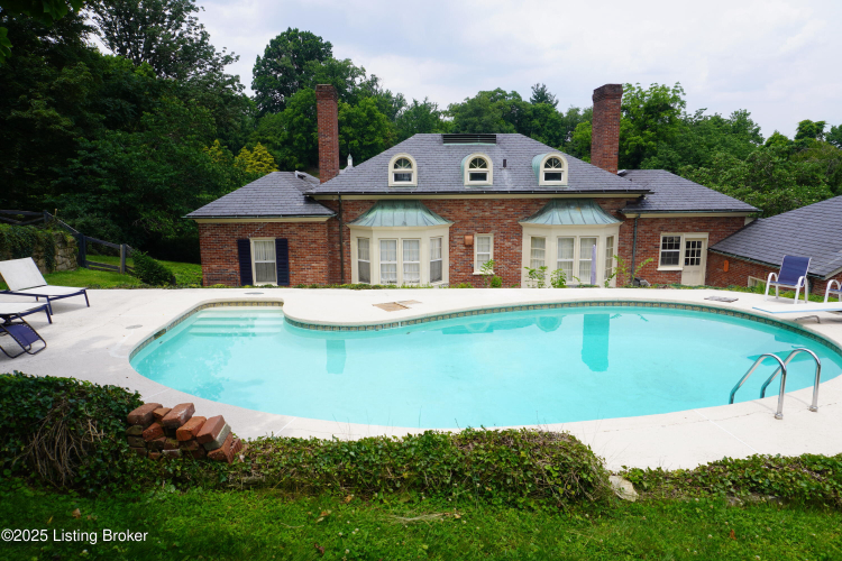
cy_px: 280
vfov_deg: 53.1
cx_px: 421
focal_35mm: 24
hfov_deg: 73.7
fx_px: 561
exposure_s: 1/160
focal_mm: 16
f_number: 10
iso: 100
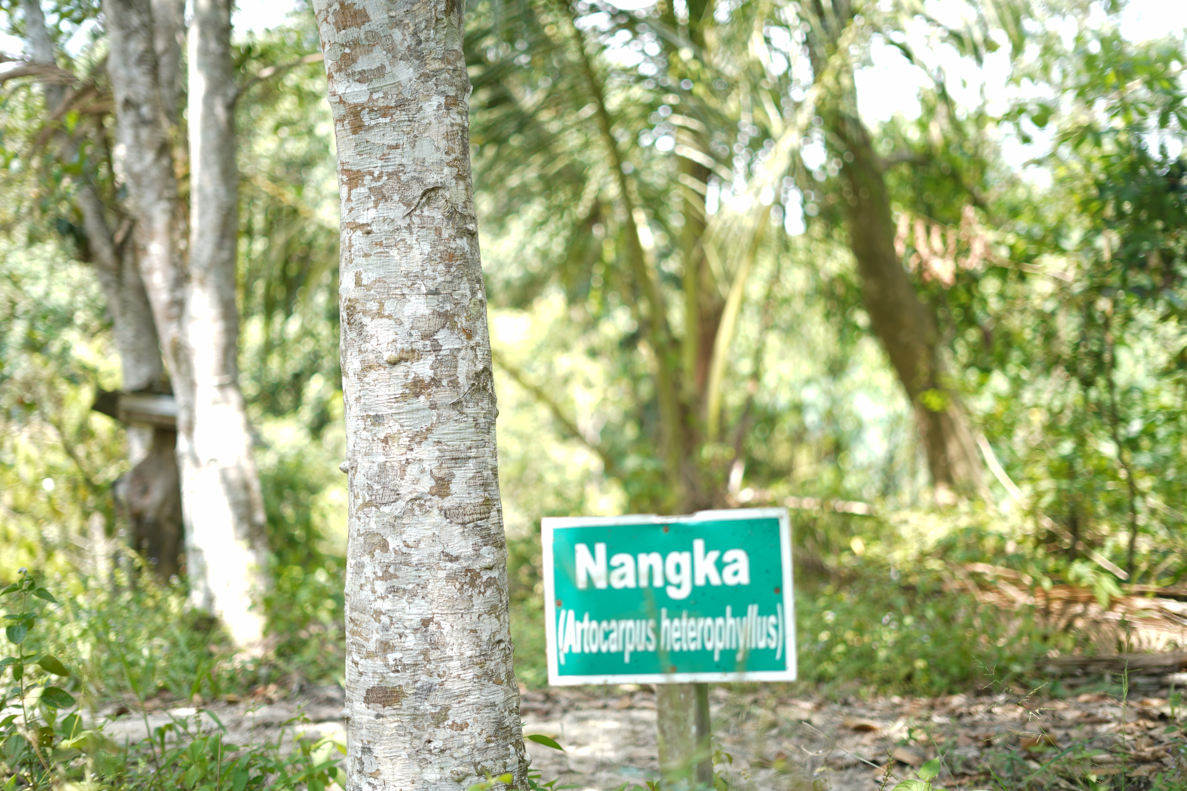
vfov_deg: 27.0
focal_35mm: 50
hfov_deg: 39.6
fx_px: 1648
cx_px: 594
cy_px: 396
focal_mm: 50
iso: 50
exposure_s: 1/160
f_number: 1.8
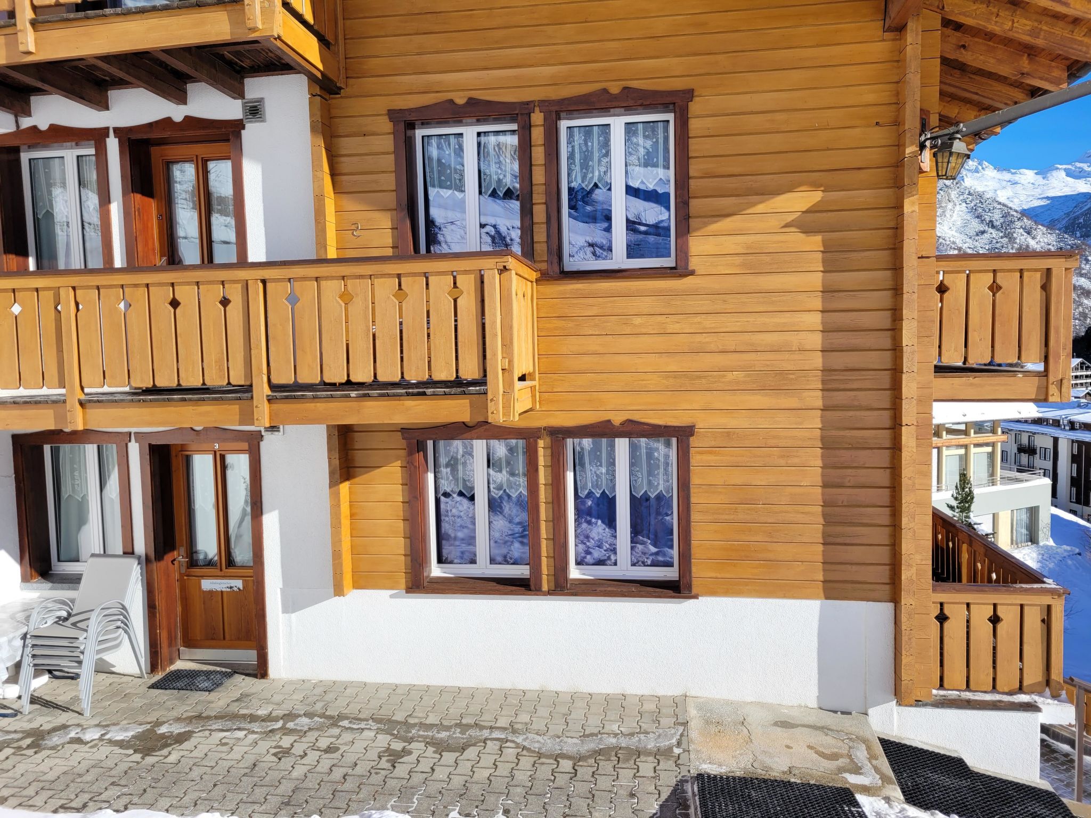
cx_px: 546
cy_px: 409
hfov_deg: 67.3
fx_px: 819
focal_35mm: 26
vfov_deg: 53.1
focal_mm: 5.4
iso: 40
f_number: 1.8
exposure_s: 1/2026
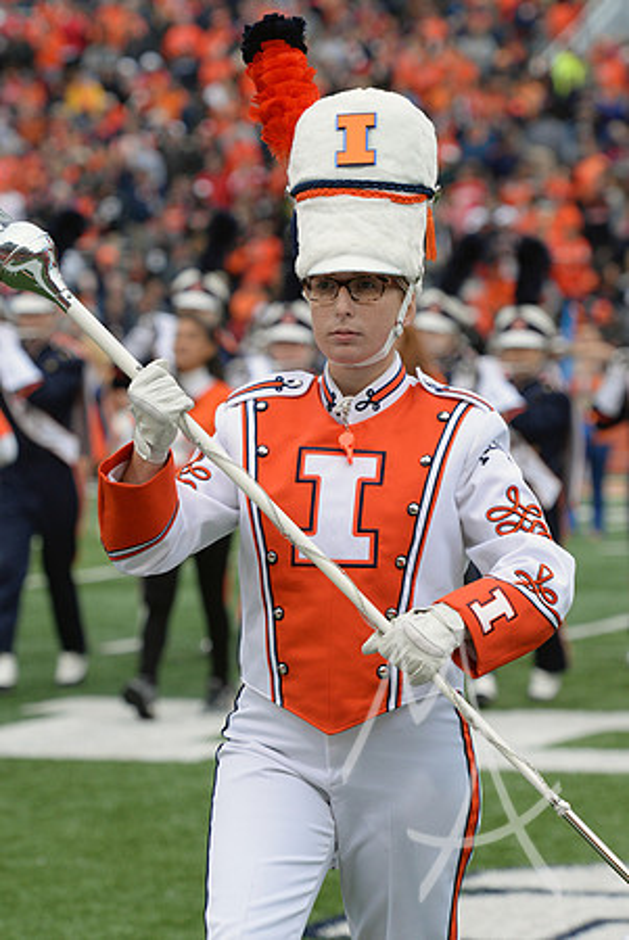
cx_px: 314
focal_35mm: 180
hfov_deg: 7.6
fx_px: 4706
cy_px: 470
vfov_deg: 11.4
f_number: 6.3
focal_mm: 180
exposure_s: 1/1600
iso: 1600
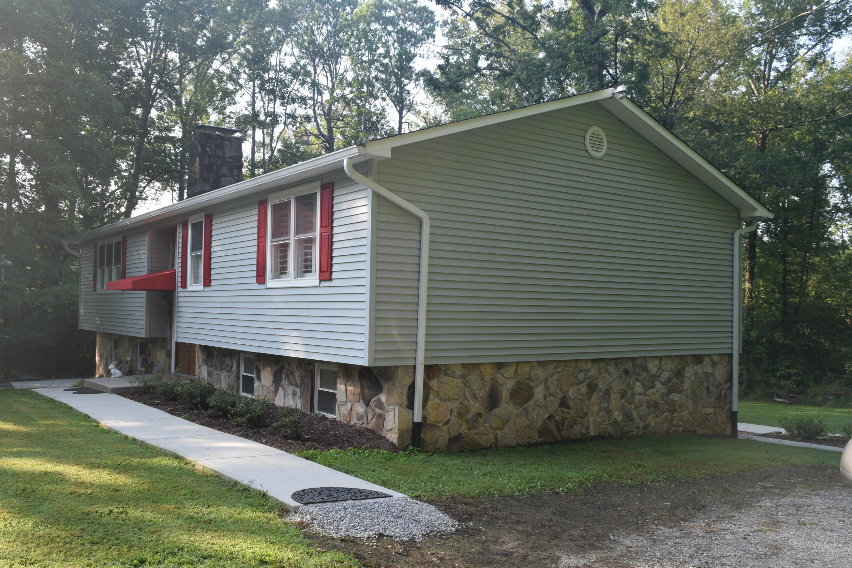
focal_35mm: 31
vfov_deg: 42.3
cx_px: 402
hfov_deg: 60.2
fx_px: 734
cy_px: 292
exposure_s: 1/200
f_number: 7.1
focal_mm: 18
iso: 400
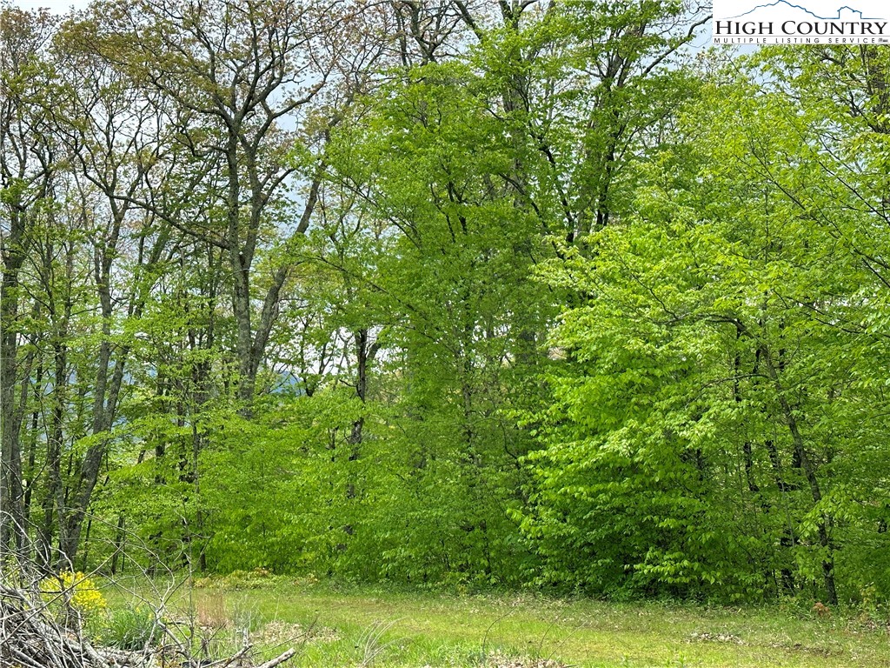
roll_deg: +1.3
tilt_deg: +10.4
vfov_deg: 30.3
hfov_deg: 39.7
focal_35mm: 48
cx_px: 445
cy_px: 334
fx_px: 1234
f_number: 1.78
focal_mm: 6.86
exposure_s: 1/1323
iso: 64
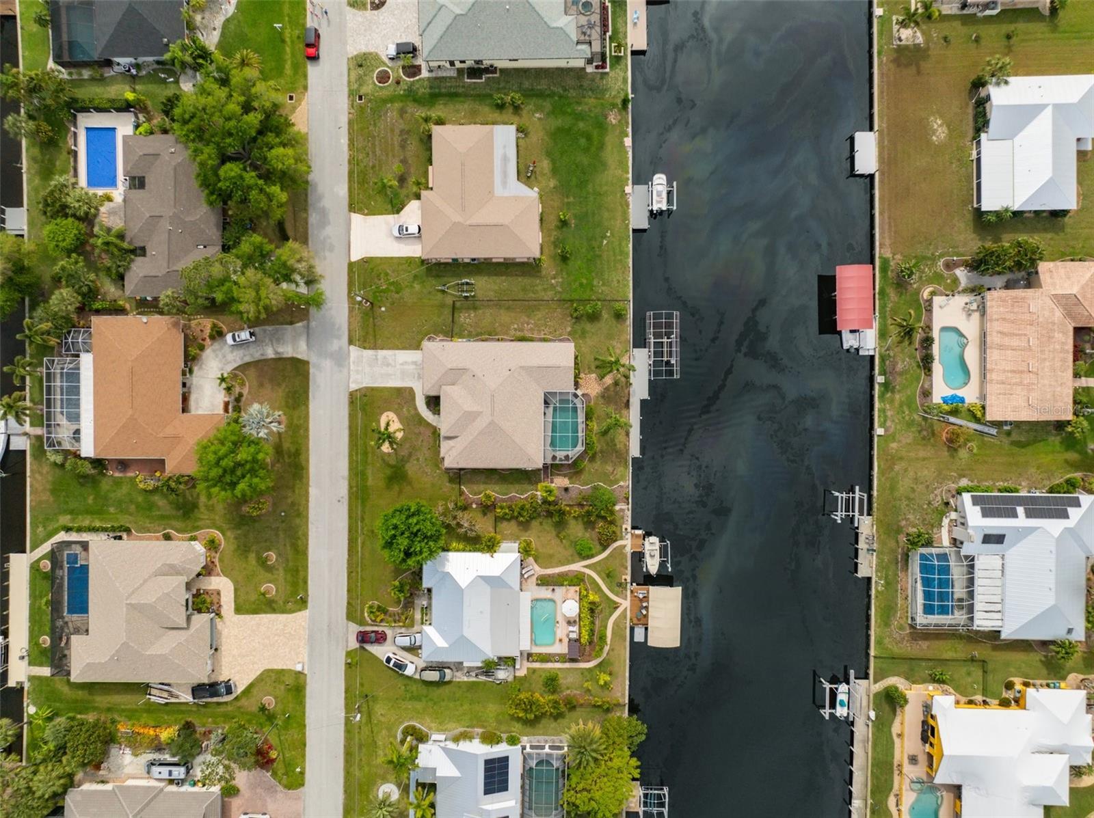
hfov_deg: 71.6
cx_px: 547
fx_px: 758
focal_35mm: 24
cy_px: 409
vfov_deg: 56.7
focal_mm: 12.29
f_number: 2.8
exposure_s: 1/3200
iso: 190
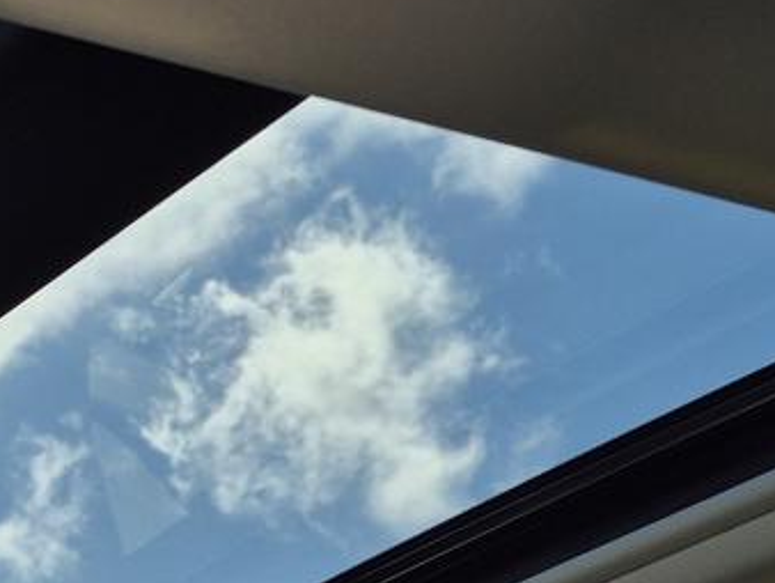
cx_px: -339
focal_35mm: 87
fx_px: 1949
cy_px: 661
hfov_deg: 19.9
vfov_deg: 16.4
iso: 25
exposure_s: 1/726
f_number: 1.8
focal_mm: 5.4
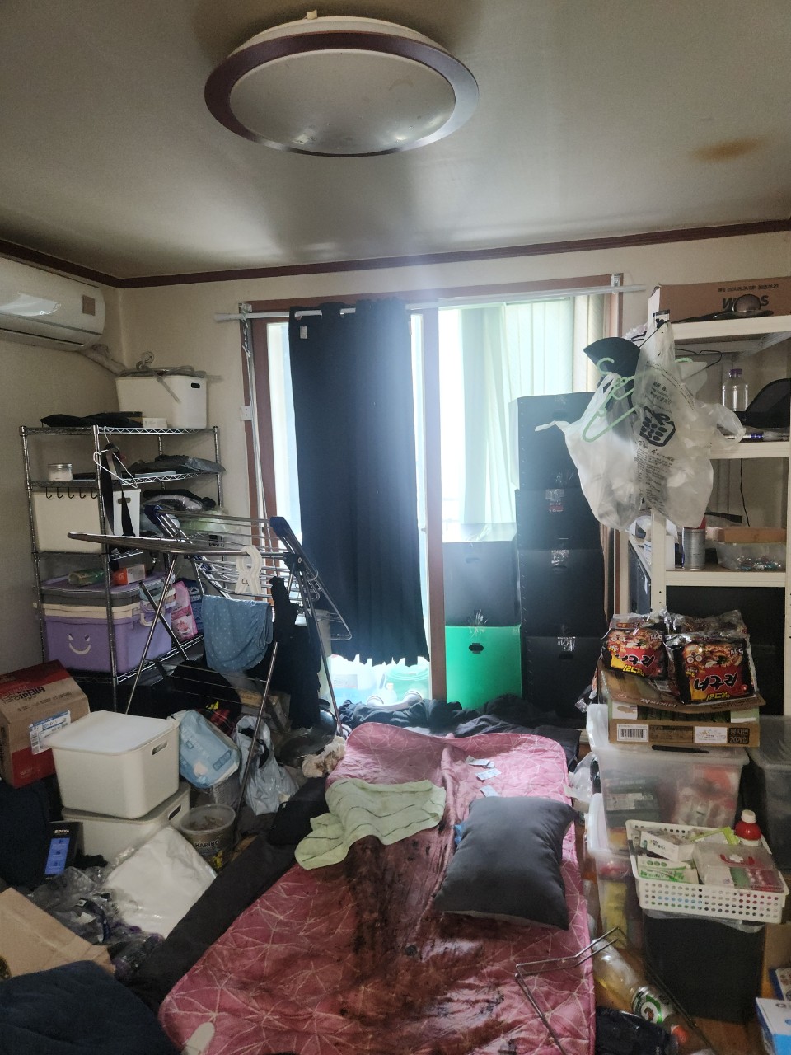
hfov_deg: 58.9
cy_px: 528
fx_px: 701
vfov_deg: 73.9
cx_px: 396
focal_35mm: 23
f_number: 1.8
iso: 320
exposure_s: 1/40
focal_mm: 5.4
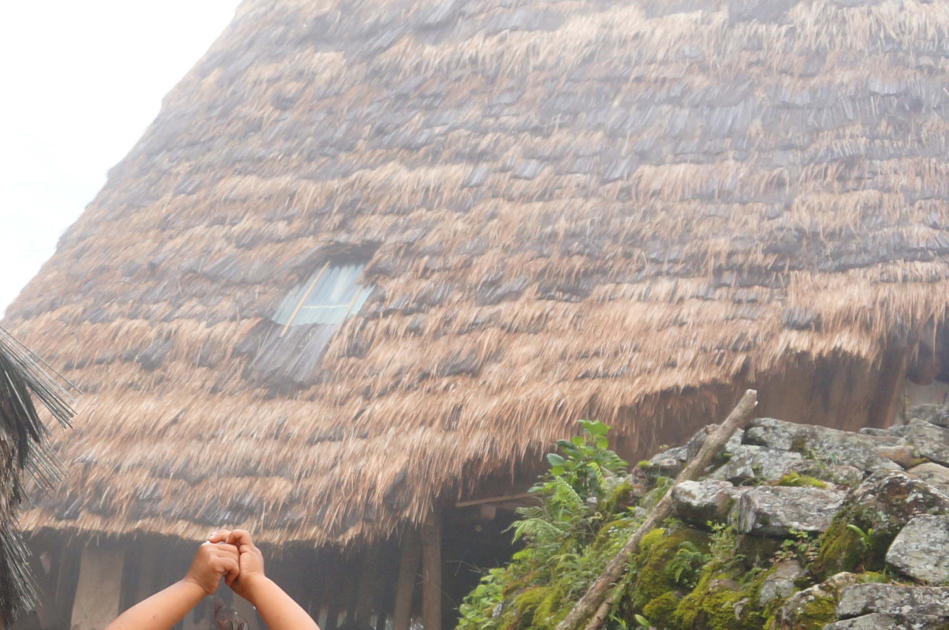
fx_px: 1922
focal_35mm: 73
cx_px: 43
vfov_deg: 17.8
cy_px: 749
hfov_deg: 26.5
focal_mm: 20
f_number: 4.5
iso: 200
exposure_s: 1/250
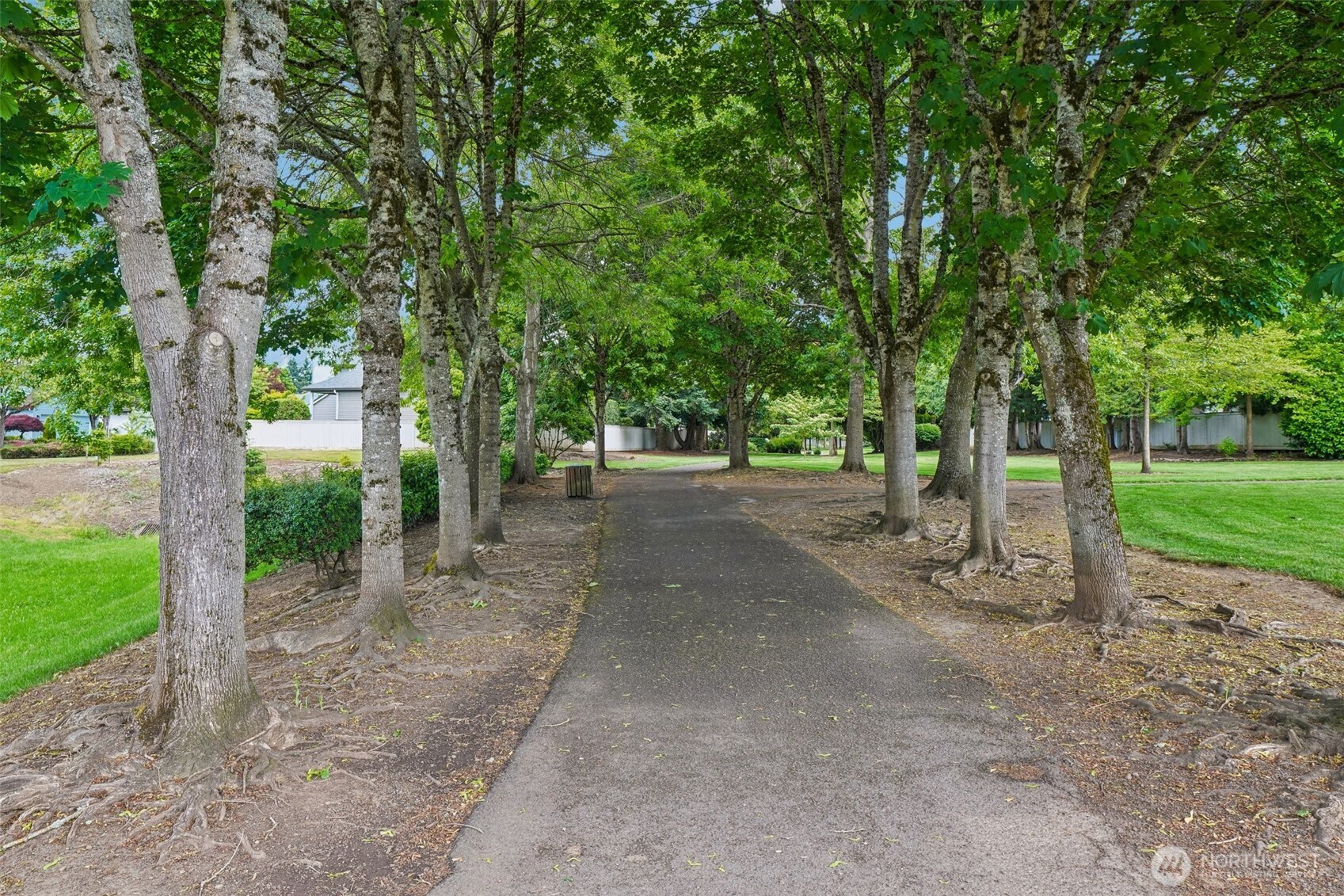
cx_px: 672
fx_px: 1008
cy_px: 448
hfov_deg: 67.4
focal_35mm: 27
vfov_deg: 47.9
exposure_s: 1/40
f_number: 8
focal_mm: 27
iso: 400
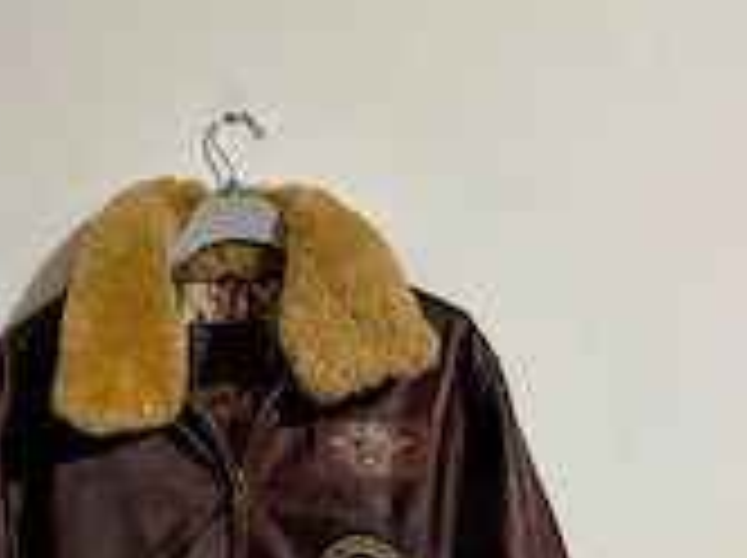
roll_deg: -0.4
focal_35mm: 58
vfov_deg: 24.0
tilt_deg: -4.6
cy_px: 572
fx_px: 1250
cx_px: 238
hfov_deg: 32.9
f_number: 1.78
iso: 640
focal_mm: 6.76
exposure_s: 1/33
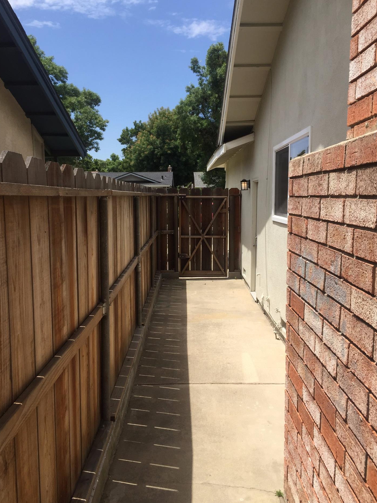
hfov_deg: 45.4
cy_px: 246
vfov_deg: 58.3
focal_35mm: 31
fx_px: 450
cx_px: 190
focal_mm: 4.15
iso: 32
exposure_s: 1/1980
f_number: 2.2
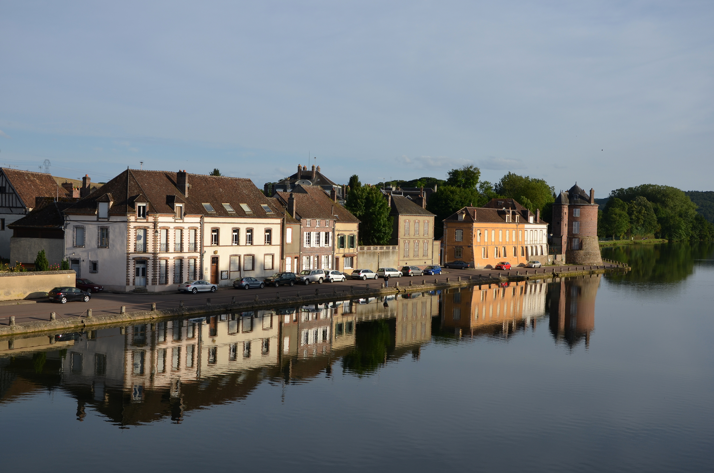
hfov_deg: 43.7
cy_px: 236
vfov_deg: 29.7
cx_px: 357
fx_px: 891
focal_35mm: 45
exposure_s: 1/400
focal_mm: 30
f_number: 9
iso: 100
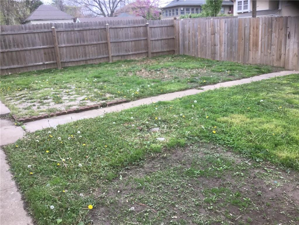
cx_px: 150
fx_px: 268
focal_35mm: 31
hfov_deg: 58.4
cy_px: 112
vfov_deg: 45.4
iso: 40
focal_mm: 3.3
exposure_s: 1/120
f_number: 2.4
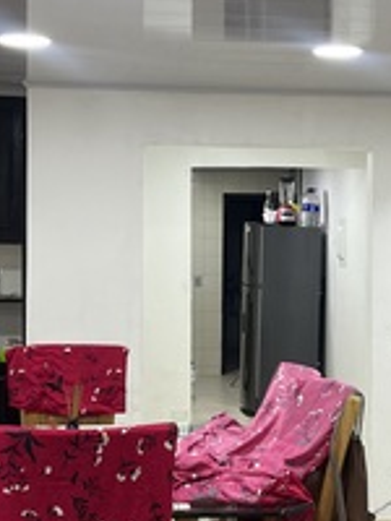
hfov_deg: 18.8
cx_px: 284
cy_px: 268
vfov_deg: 25.0
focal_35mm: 78
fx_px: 1175
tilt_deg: -1.5
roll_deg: +0.4
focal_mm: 5.1
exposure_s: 1/60
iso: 64
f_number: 1.6
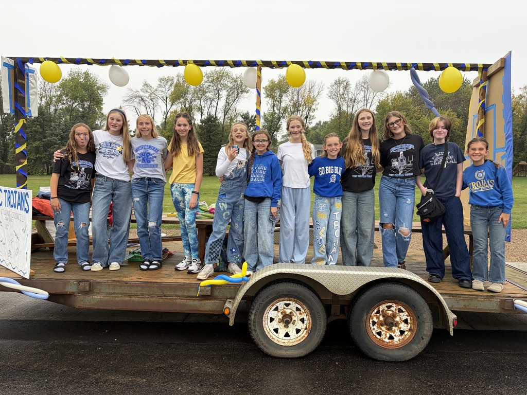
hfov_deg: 67.3
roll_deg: -1.0
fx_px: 396
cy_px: 198
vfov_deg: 53.1
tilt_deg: -3.4
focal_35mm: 26
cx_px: 264
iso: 50
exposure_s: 1/397
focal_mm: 5.96
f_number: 1.6
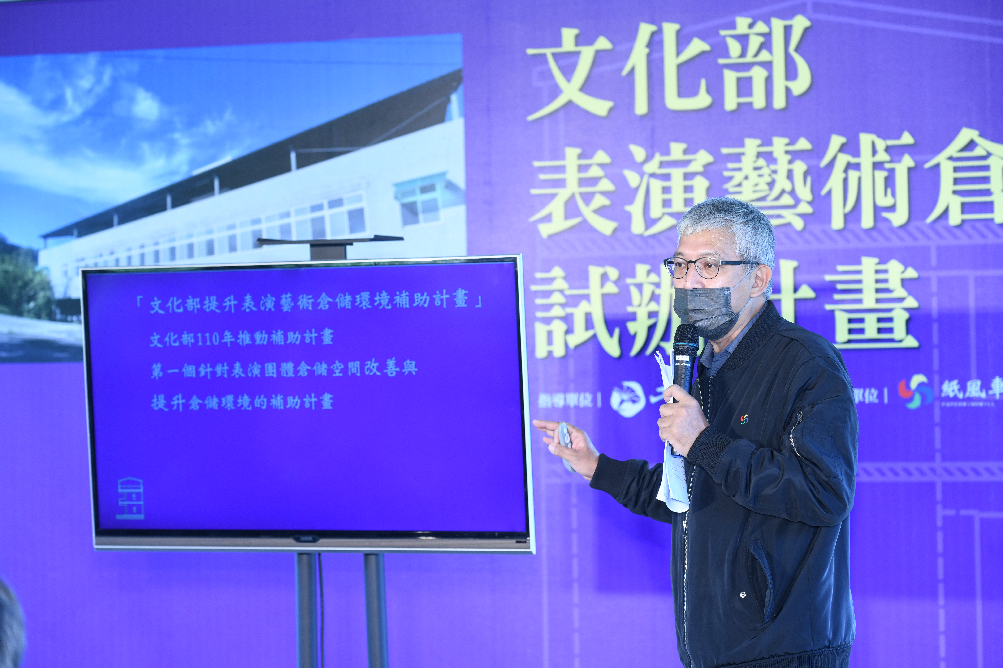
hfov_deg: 20.8
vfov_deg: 14.0
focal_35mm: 98
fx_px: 2730
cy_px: 334
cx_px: 502
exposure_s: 1/200
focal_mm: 98
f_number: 4
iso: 800
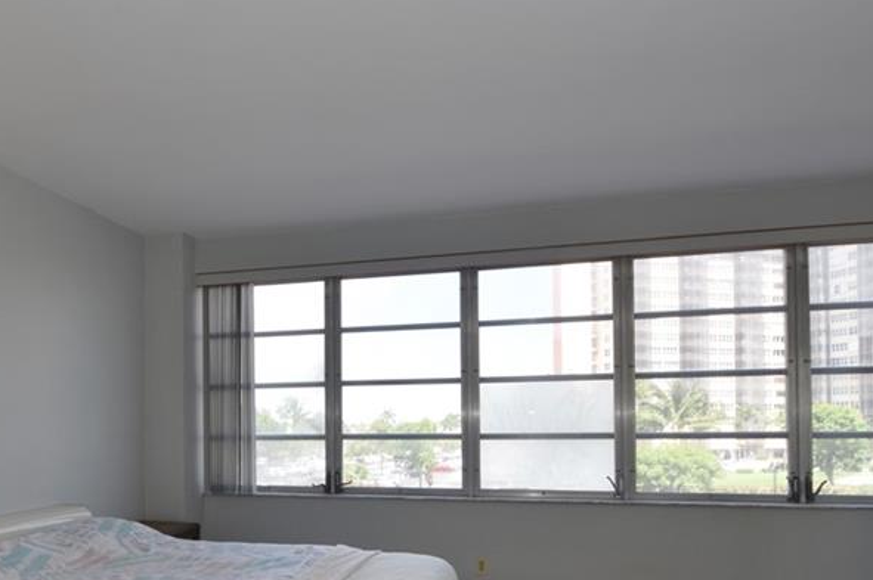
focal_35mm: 26
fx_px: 630
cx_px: 337
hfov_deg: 68.5
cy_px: 398
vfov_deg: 48.4
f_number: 5.6
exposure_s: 1/125
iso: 200
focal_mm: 10
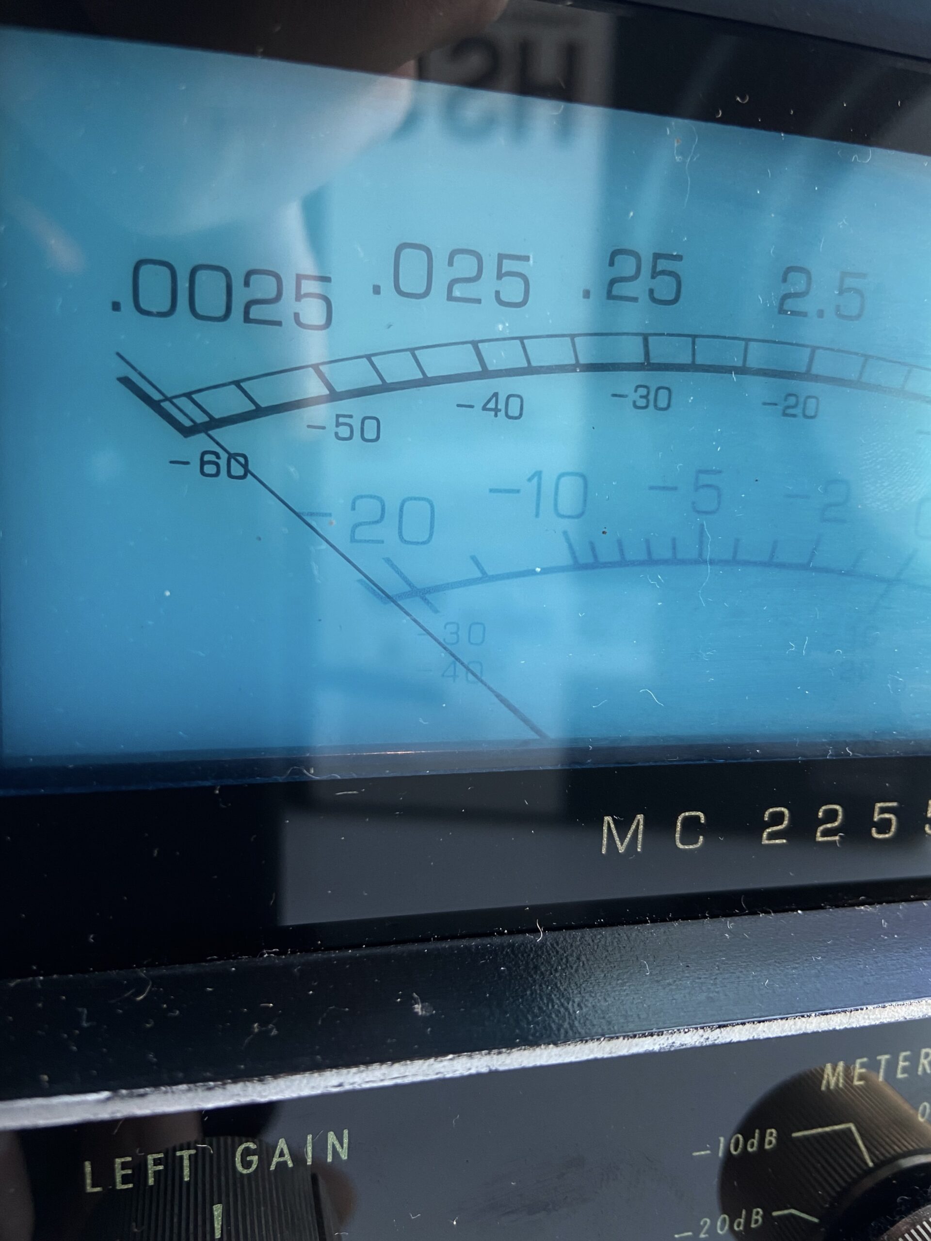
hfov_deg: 54.9
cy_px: 620
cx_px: 466
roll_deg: -4.2
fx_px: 897
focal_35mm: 25
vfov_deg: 69.4
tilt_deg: -9.3
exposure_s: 1/50
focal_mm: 4.25
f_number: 1.8
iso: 80
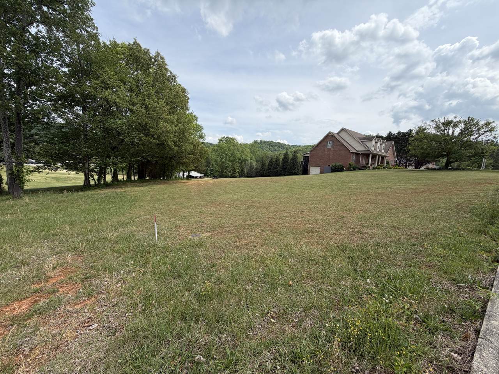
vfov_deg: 85.7
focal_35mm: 14
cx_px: 250
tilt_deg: -5.8
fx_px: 202
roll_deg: -2.3
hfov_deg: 102.1
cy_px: 187
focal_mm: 2.22
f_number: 2.2
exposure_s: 1/955
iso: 20
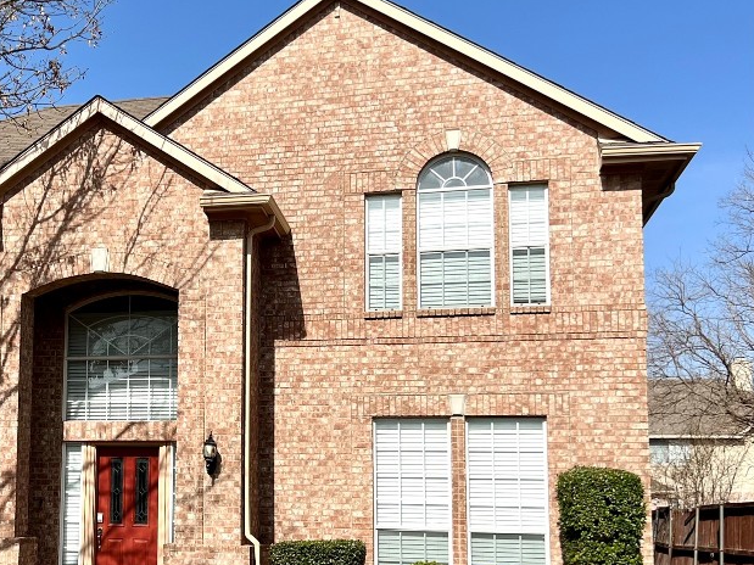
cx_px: 140
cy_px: 385
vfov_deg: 33.2
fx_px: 936
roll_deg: -0.9
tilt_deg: +6.8
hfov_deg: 41.8
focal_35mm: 43
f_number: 1.5
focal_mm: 5.7
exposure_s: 1/5882
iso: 50
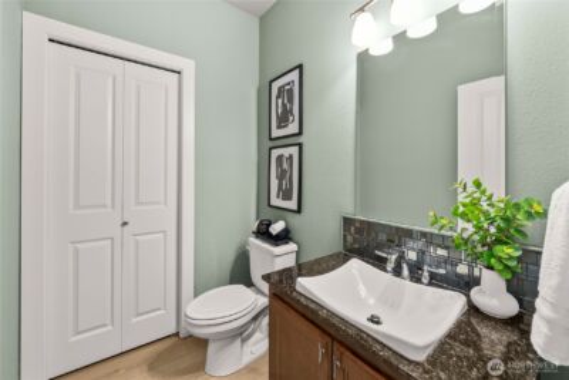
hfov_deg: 108.3
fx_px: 206
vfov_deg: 85.5
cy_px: 190
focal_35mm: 13
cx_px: 284
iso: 1000
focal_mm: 13
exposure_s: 1/1.25
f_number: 7.1
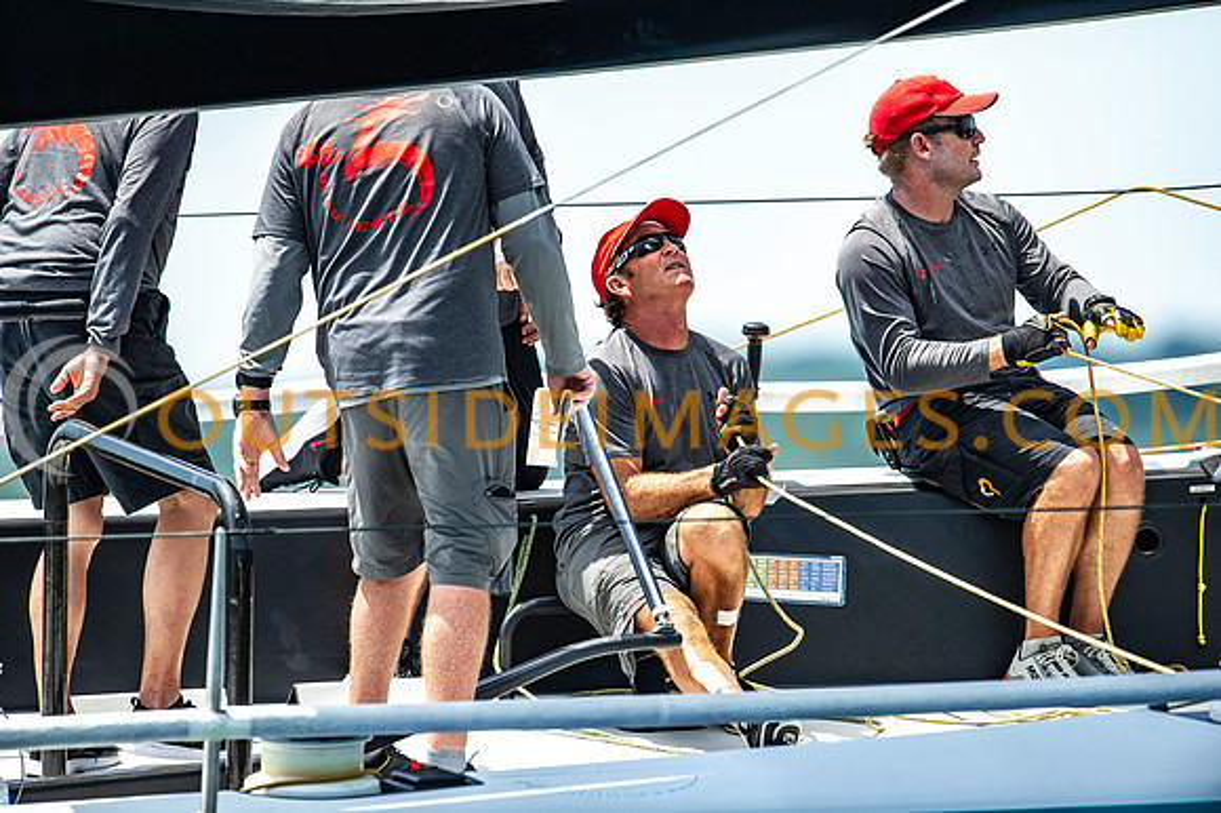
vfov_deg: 2.3
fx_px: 20338
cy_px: 406
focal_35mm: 600
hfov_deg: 3.4
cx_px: 610
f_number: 5
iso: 400
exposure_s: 1/1600
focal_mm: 600
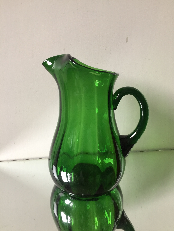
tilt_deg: -16.1
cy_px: 116
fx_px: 194
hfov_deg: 48.2
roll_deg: +0.0
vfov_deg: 61.7
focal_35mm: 29
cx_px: 87
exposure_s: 1/33
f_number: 2.2
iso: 100
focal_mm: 4.15
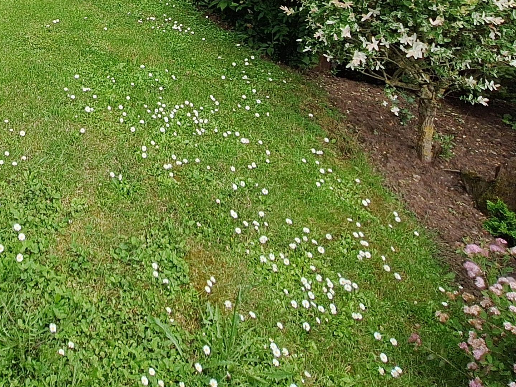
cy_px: -80
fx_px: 537
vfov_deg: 32.6
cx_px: 98
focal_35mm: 36
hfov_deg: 48.3
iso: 40
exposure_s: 1/778
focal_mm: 1.74
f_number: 2.2
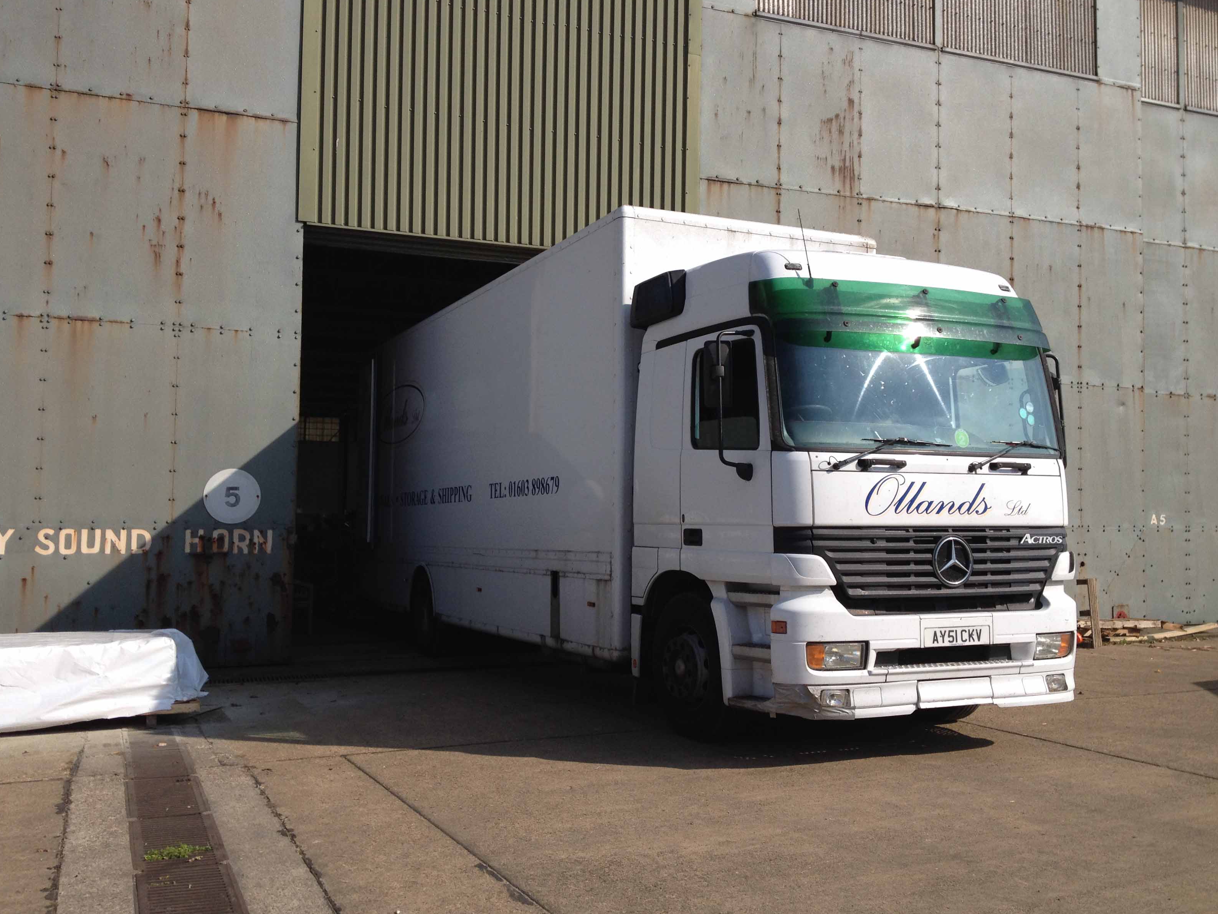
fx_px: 1267
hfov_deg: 51.4
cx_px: 611
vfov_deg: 39.7
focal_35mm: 36
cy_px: 447
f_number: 2.4
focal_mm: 4.28
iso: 50
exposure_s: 1/1672
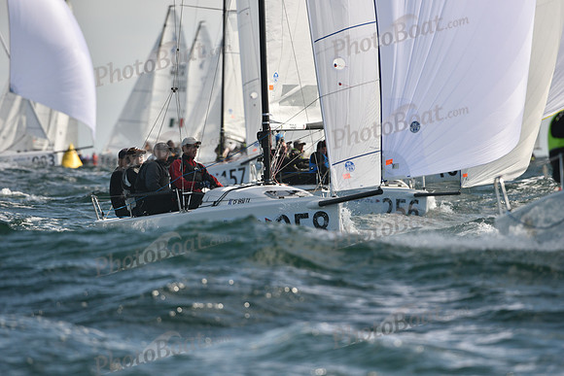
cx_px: 282
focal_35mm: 400
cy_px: 188
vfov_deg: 3.4
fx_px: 6268
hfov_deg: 5.2
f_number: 5.6
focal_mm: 400
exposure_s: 1/1600
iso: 250
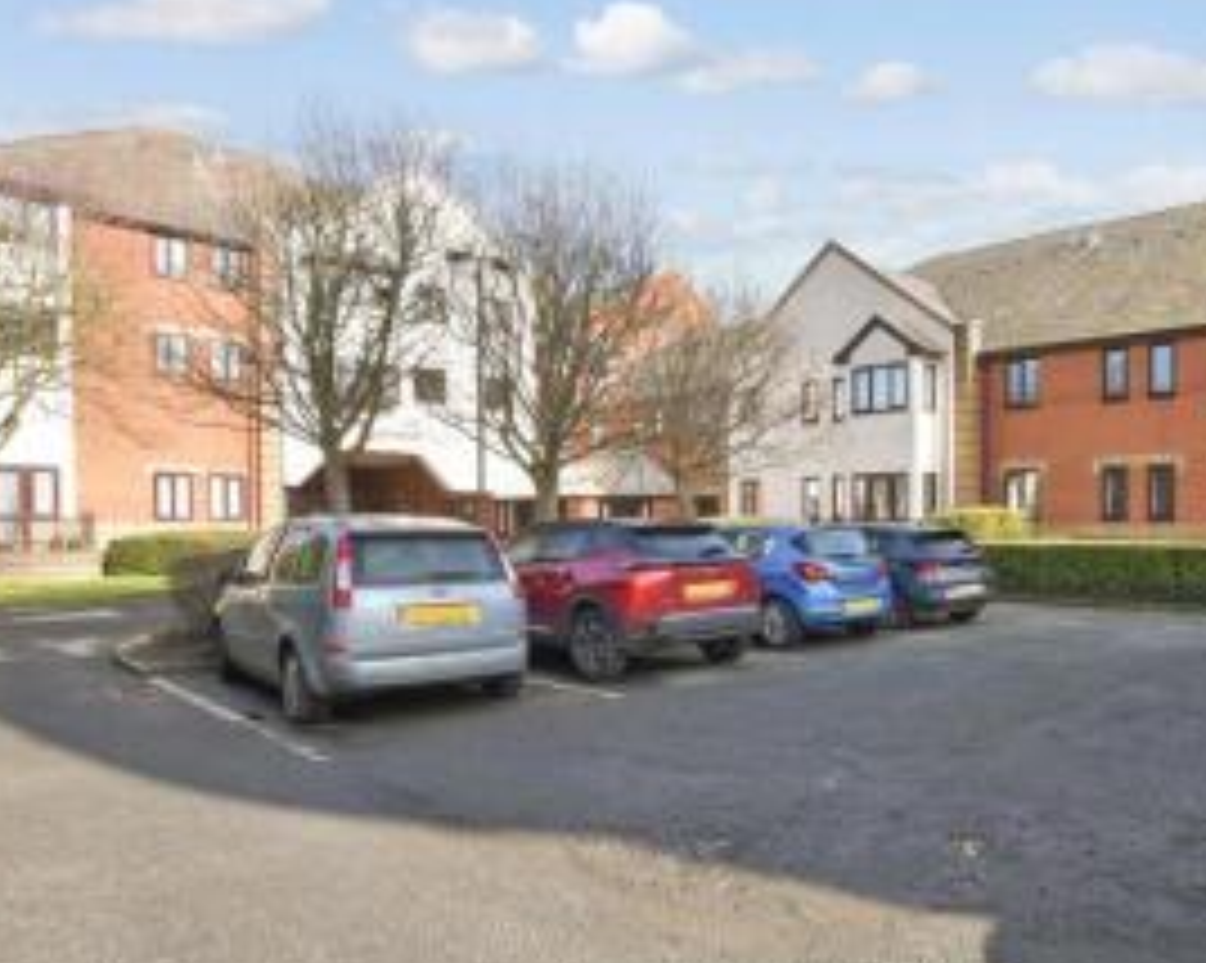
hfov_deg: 65.0
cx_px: 868
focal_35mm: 25
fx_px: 892
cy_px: 556
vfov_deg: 56.5
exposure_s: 1/125
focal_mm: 10
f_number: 8
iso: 100
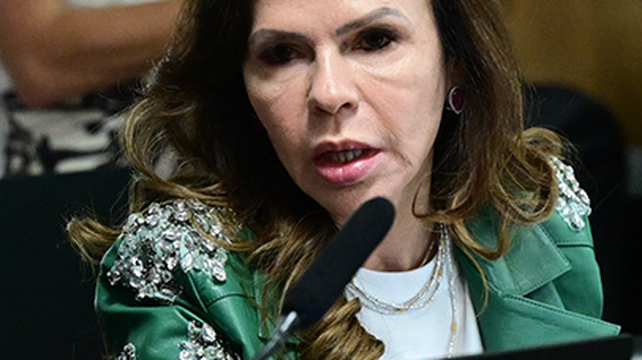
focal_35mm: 399
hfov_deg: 5.4
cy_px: 246
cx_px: 163
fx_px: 6790
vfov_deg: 3.0
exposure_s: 1/200
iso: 4000
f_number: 4
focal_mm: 120
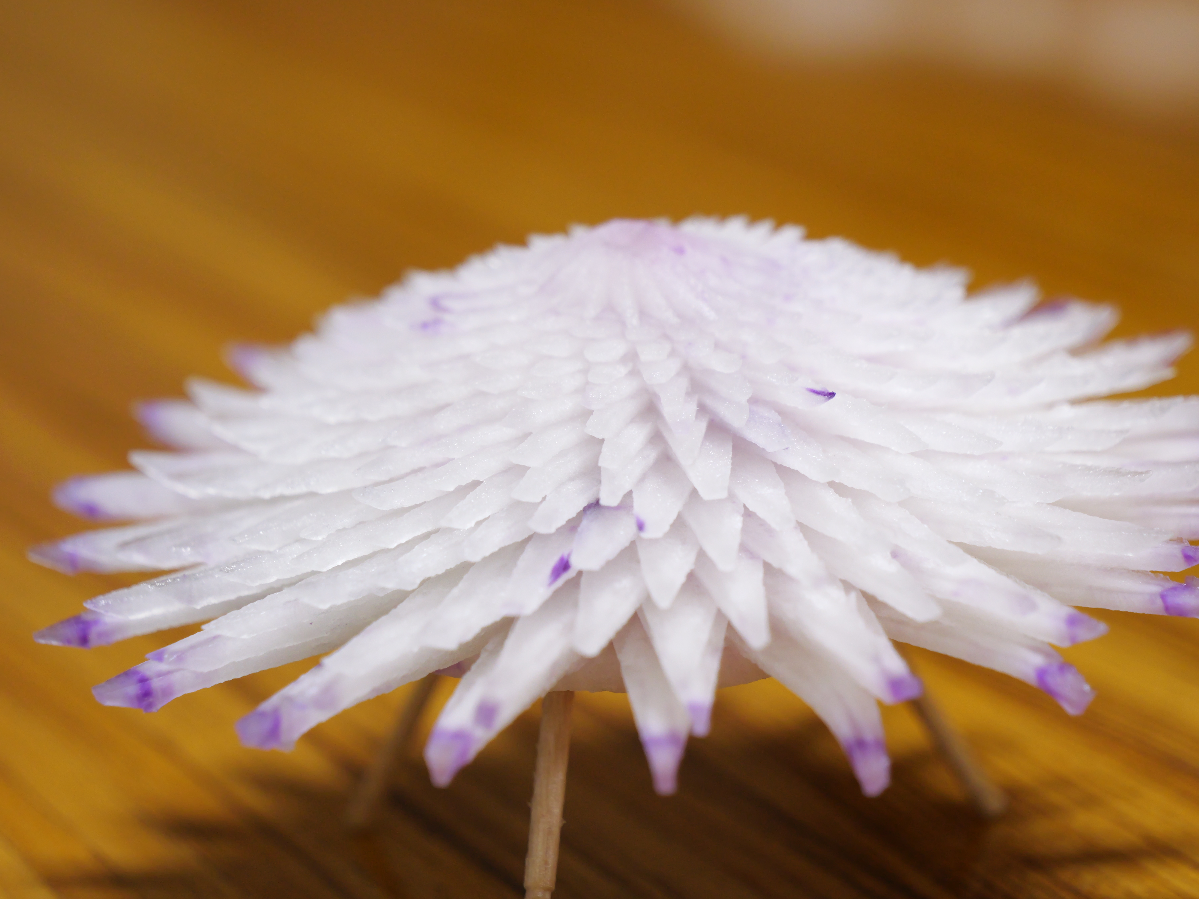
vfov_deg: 11.8
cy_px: 445
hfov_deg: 15.6
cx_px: 610
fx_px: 4364
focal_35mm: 126
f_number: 4
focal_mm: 60
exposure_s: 1/50
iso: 1250
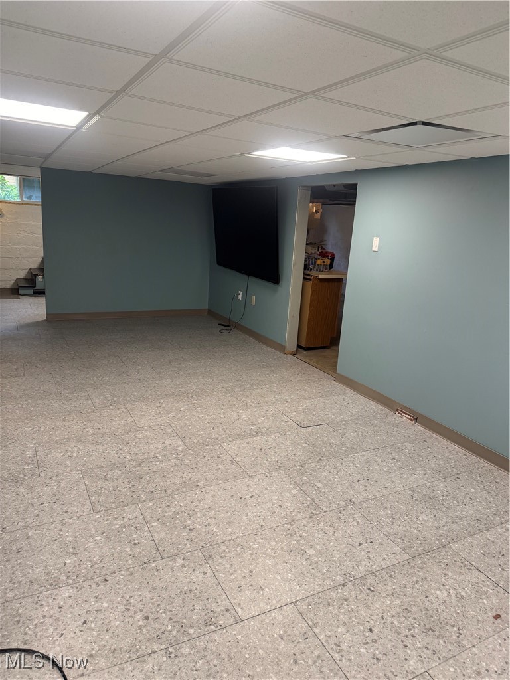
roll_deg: -3.3
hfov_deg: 56.8
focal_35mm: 24
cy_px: 340
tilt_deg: -14.4
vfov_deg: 71.6
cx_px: 255
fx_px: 471
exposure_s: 1/120
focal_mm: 6.76
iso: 160
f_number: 1.78
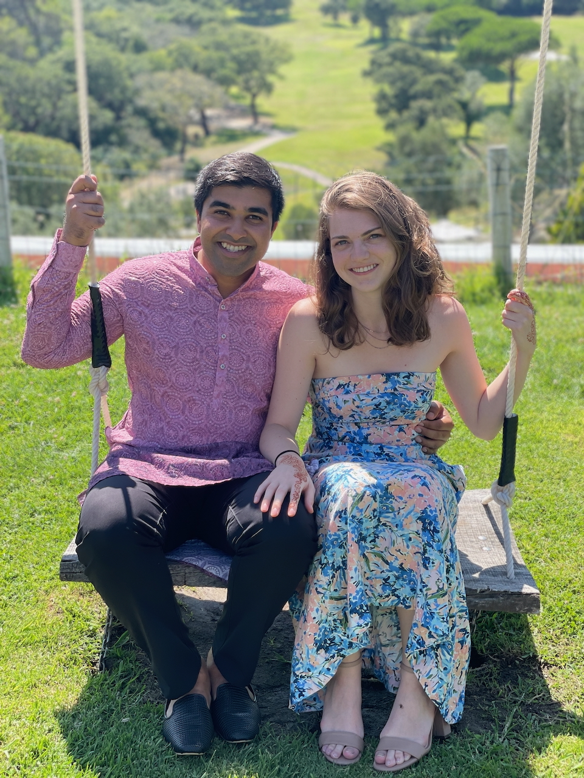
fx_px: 1170
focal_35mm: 52
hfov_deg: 28.0
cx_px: 292
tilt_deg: -19.8
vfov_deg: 36.8
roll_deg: -0.1
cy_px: 389
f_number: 2
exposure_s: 1/500
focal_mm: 6
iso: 32
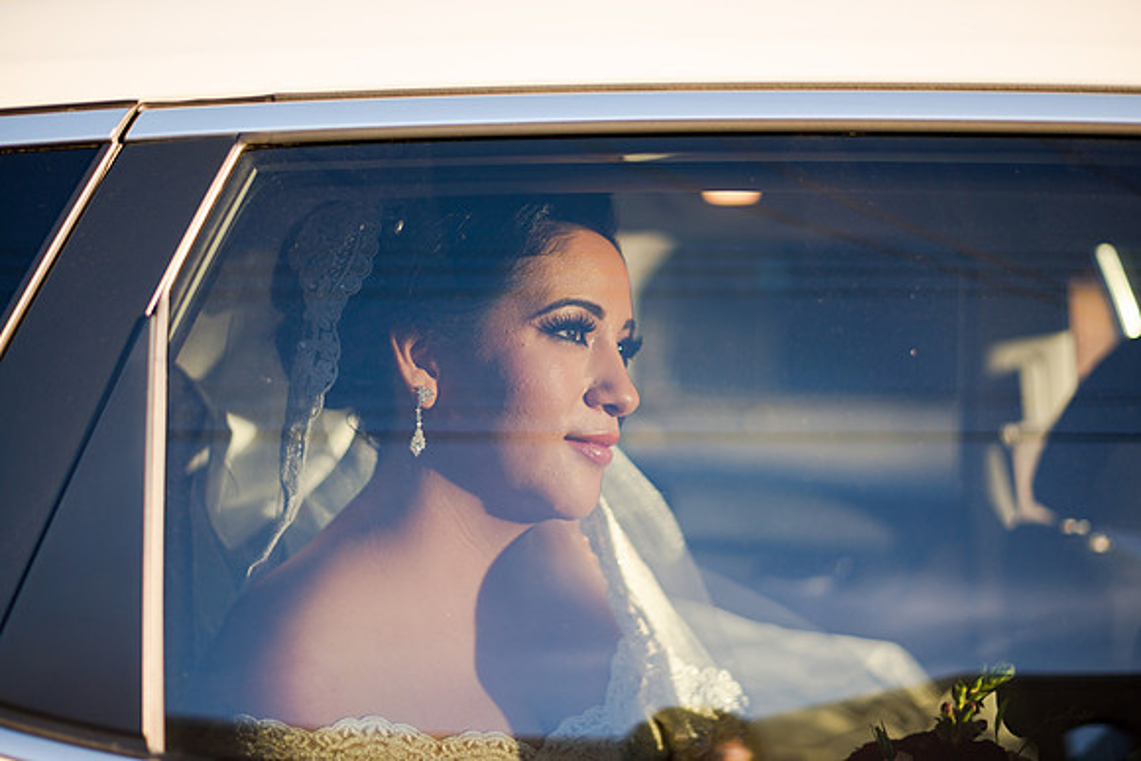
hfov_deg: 39.6
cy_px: 380
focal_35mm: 50
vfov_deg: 27.0
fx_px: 1585
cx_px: 570
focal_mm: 50
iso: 125
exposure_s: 1/1000
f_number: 1.8
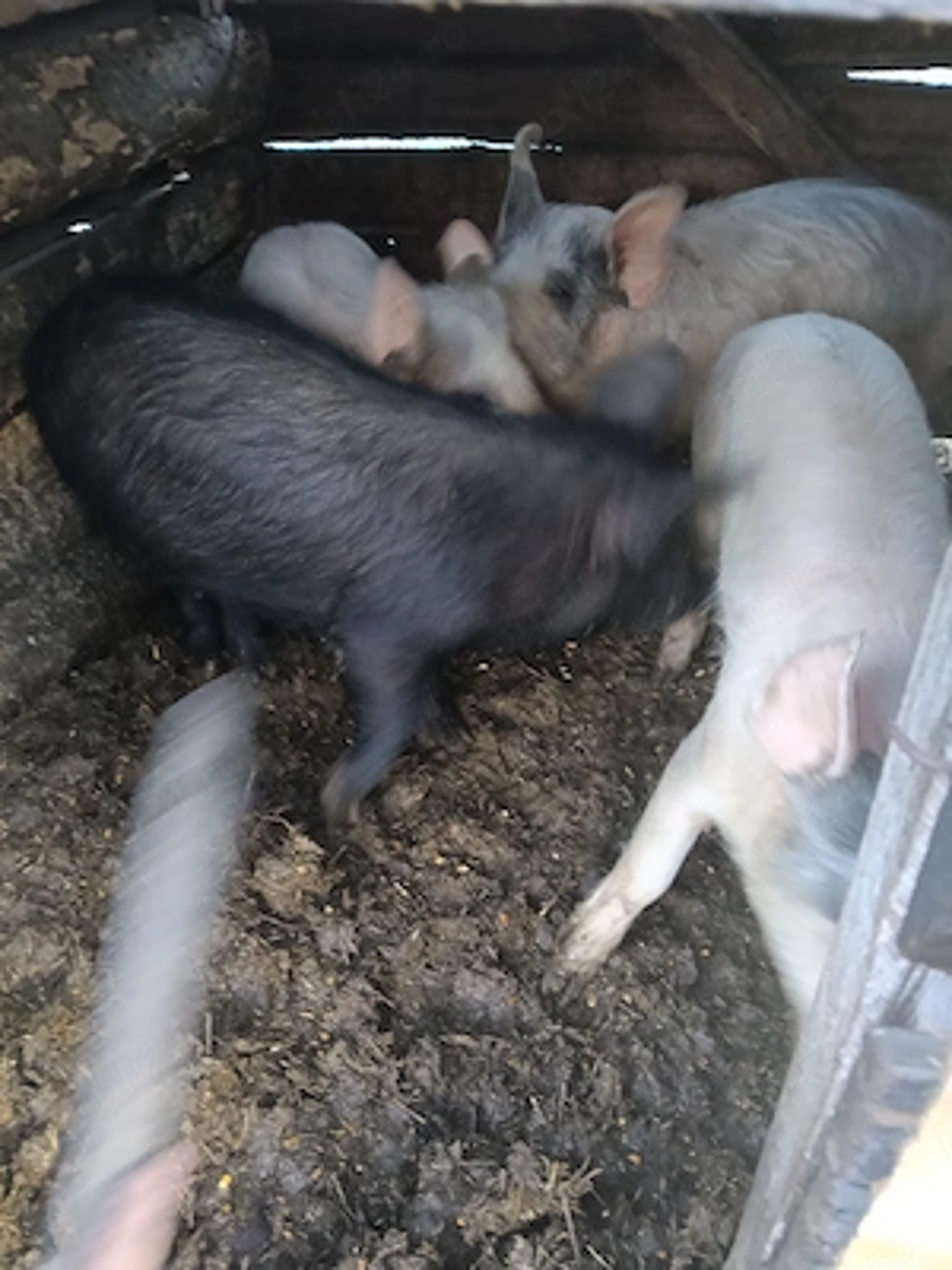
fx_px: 990
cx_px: 476
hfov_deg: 51.4
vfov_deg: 65.3
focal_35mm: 27
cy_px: 635
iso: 800
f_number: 1.8
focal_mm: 3.98
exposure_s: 1/25
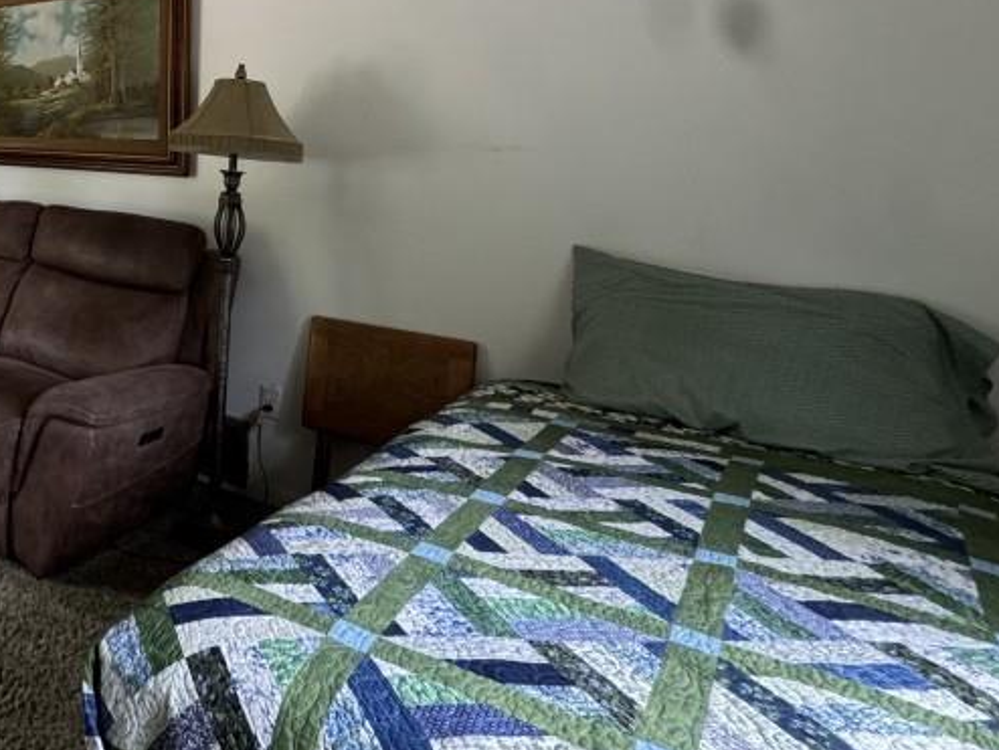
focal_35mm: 29
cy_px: 135
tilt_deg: -1.4
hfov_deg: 48.9
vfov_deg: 45.5
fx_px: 837
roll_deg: -1.1
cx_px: -28
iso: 250
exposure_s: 1/99
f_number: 2.2
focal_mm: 2.22
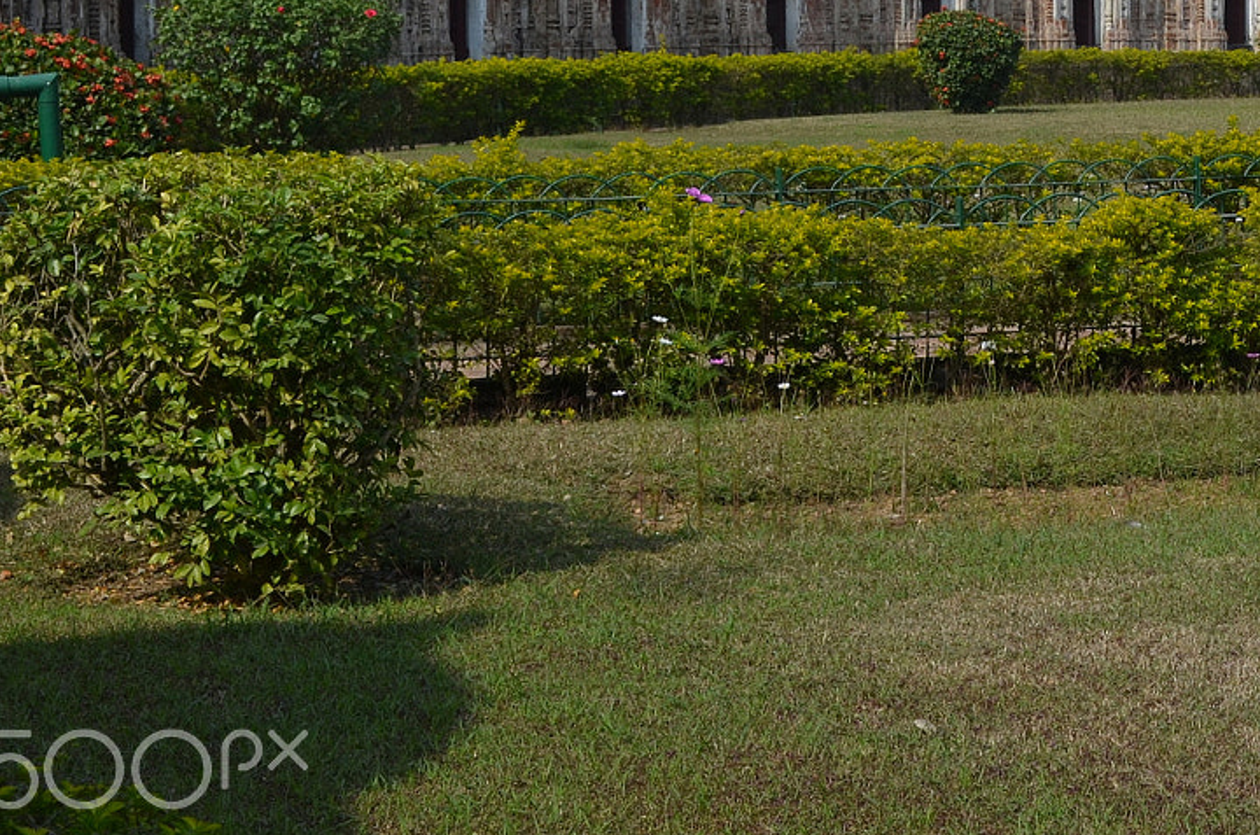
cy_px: 73
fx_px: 3493
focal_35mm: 100
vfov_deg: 13.5
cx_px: 1274
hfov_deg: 19.8
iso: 110
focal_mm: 30
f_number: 8
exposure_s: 1/250
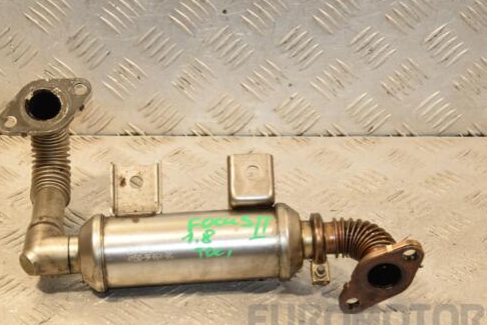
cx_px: 230
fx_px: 1447
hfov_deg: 19.1
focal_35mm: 107
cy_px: 186
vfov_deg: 12.8
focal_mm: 58
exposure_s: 1/200
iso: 800
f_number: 6.3
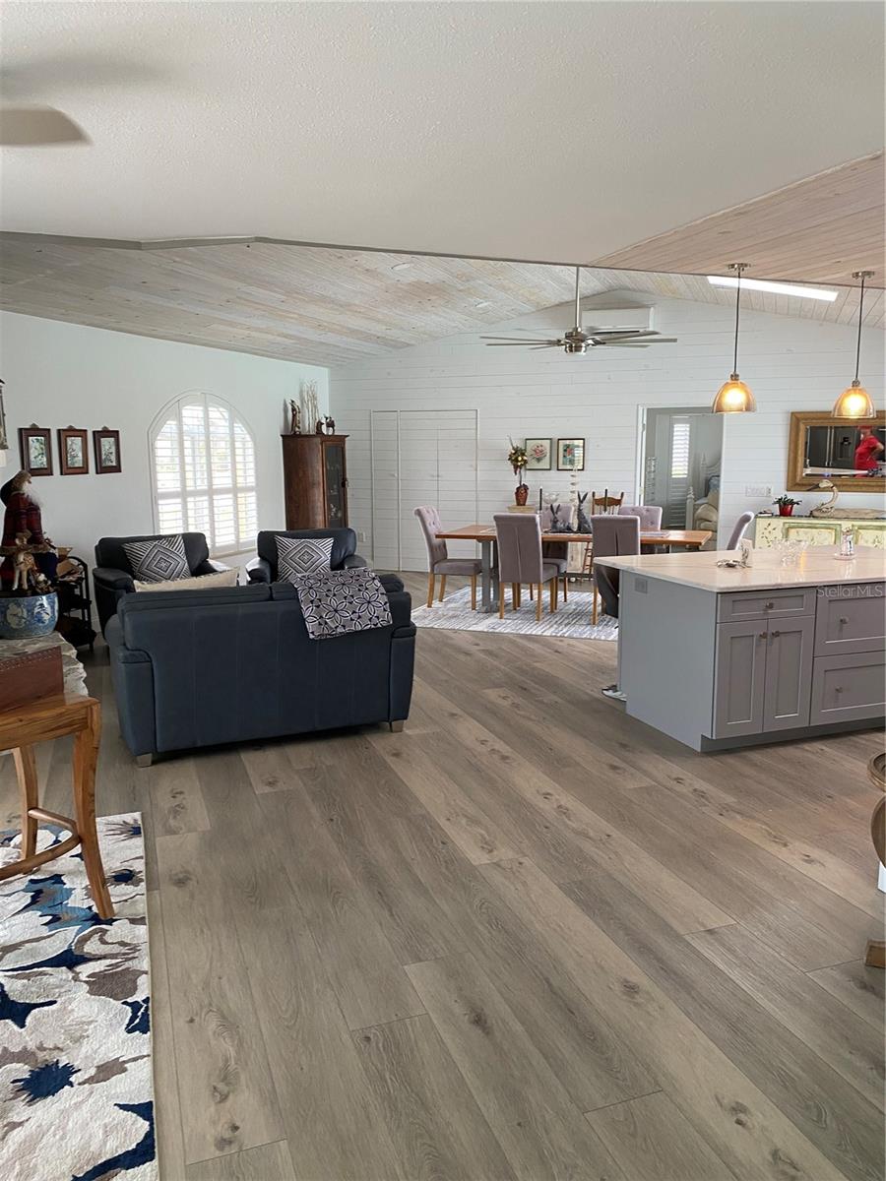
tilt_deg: -7.2
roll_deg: -0.2
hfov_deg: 53.1
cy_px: 590
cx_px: 443
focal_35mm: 26
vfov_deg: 67.3
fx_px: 887
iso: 80
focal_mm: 4.25
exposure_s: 1/60
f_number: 1.8
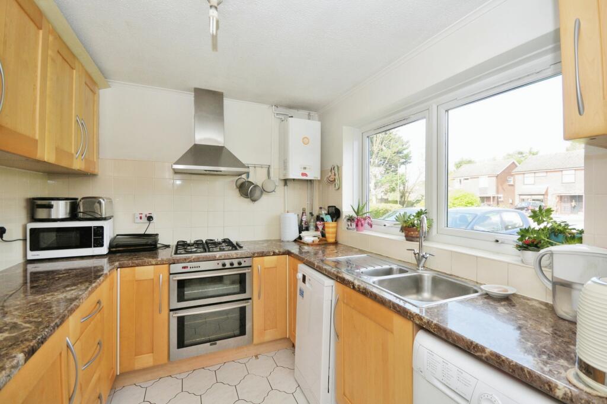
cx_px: 304
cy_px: 202
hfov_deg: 100.4
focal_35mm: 15
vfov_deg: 77.2
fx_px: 253
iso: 500
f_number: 6.3
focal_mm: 10
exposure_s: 1/160
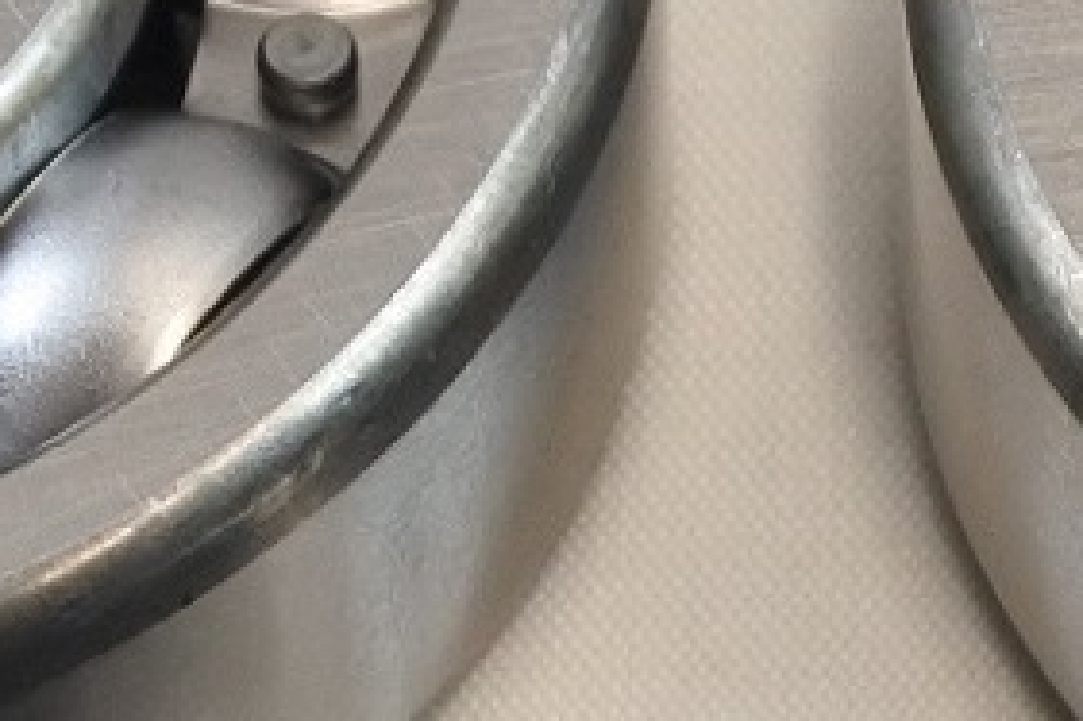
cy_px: 895
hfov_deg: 6.4
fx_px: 9651
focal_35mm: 321
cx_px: 254
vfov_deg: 4.3
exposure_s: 1/125
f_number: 4.5
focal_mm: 18.4
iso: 500
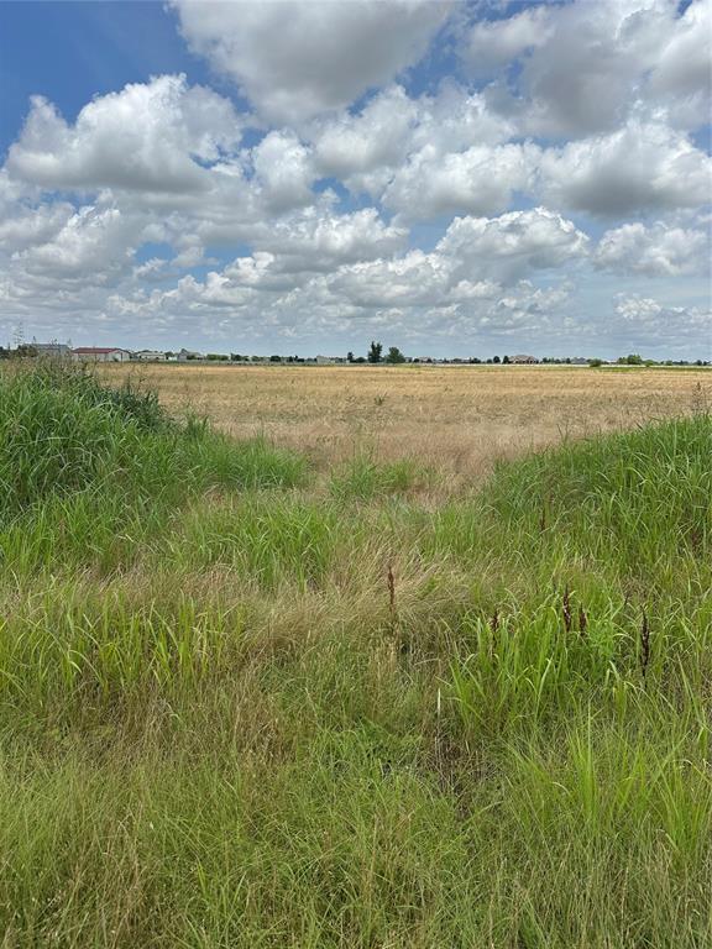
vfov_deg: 71.6
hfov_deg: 56.8
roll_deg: -0.9
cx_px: 356
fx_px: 658
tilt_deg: -9.8
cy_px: 474
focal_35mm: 24
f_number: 1.78
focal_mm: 6.86
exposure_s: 1/7042
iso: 80
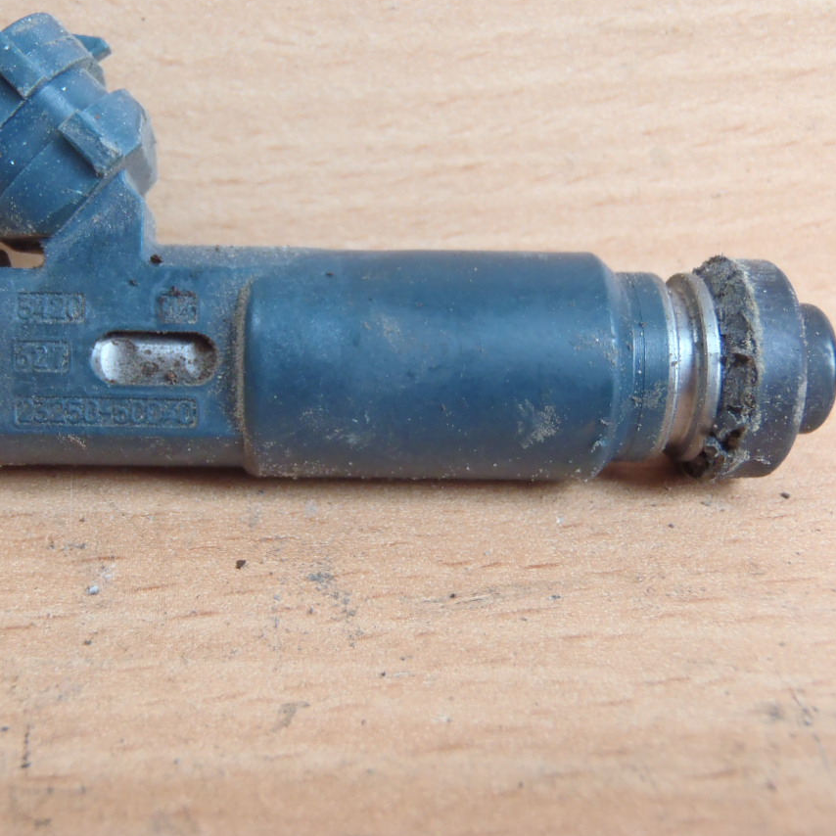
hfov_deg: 34.3
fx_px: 1339
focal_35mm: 49
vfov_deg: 34.6
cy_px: 377
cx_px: 258
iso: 200
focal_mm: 6.64
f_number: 4.7
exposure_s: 1/8
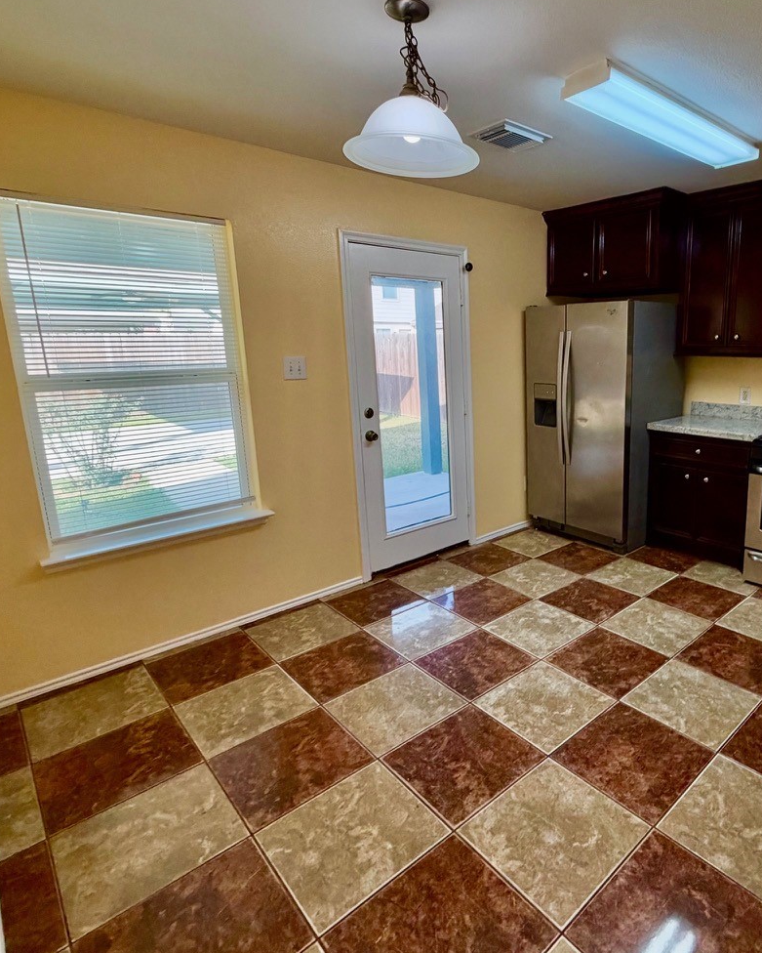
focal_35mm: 20
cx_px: 529
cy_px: 452
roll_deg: +0.7
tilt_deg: -12.3
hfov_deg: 65.6
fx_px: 564
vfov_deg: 80.3
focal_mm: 2.22
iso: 320
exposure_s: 1/120
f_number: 2.2
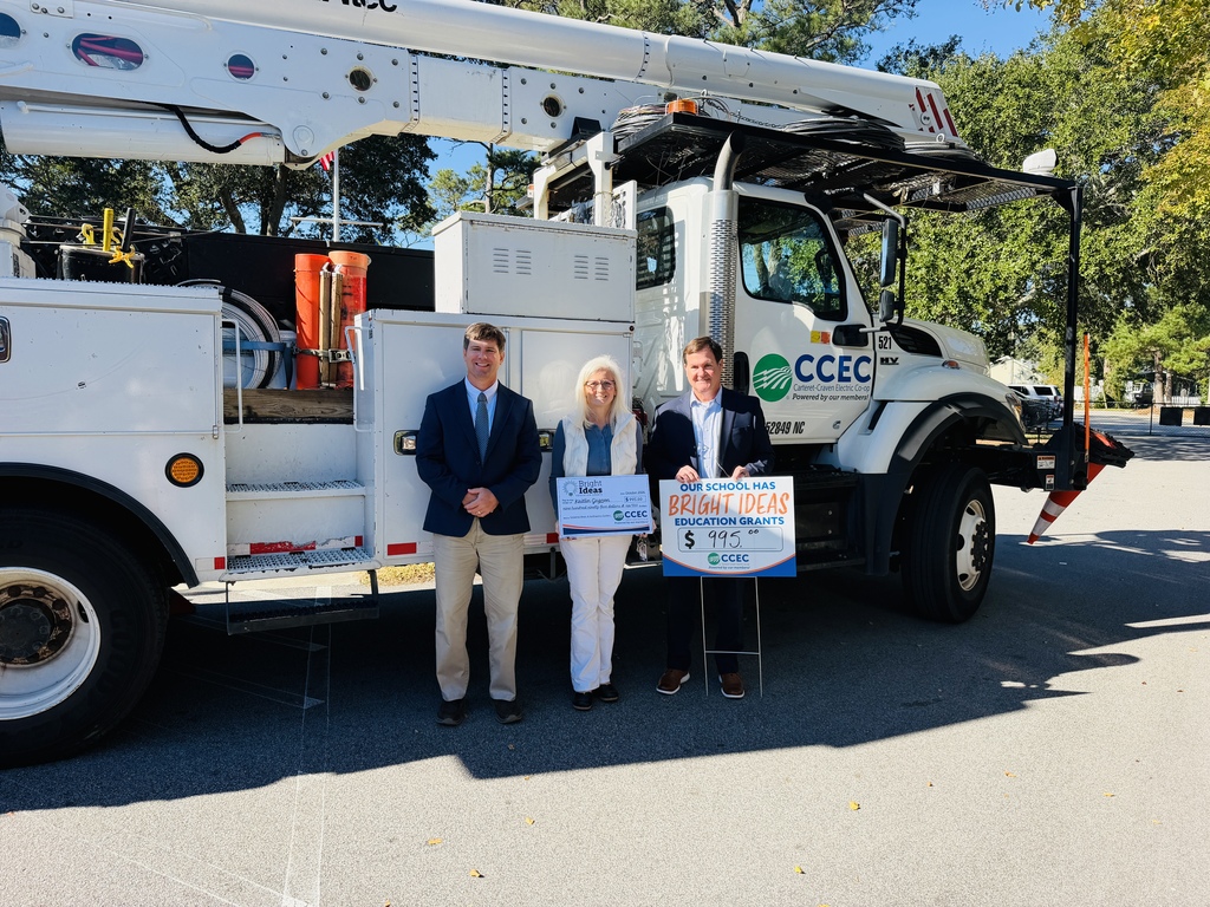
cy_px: 454
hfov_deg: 71.6
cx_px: 605
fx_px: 839
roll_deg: -1.8
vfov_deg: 56.8
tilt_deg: -6.4
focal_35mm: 24
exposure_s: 1/2000
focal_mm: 6.76
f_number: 1.78
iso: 80
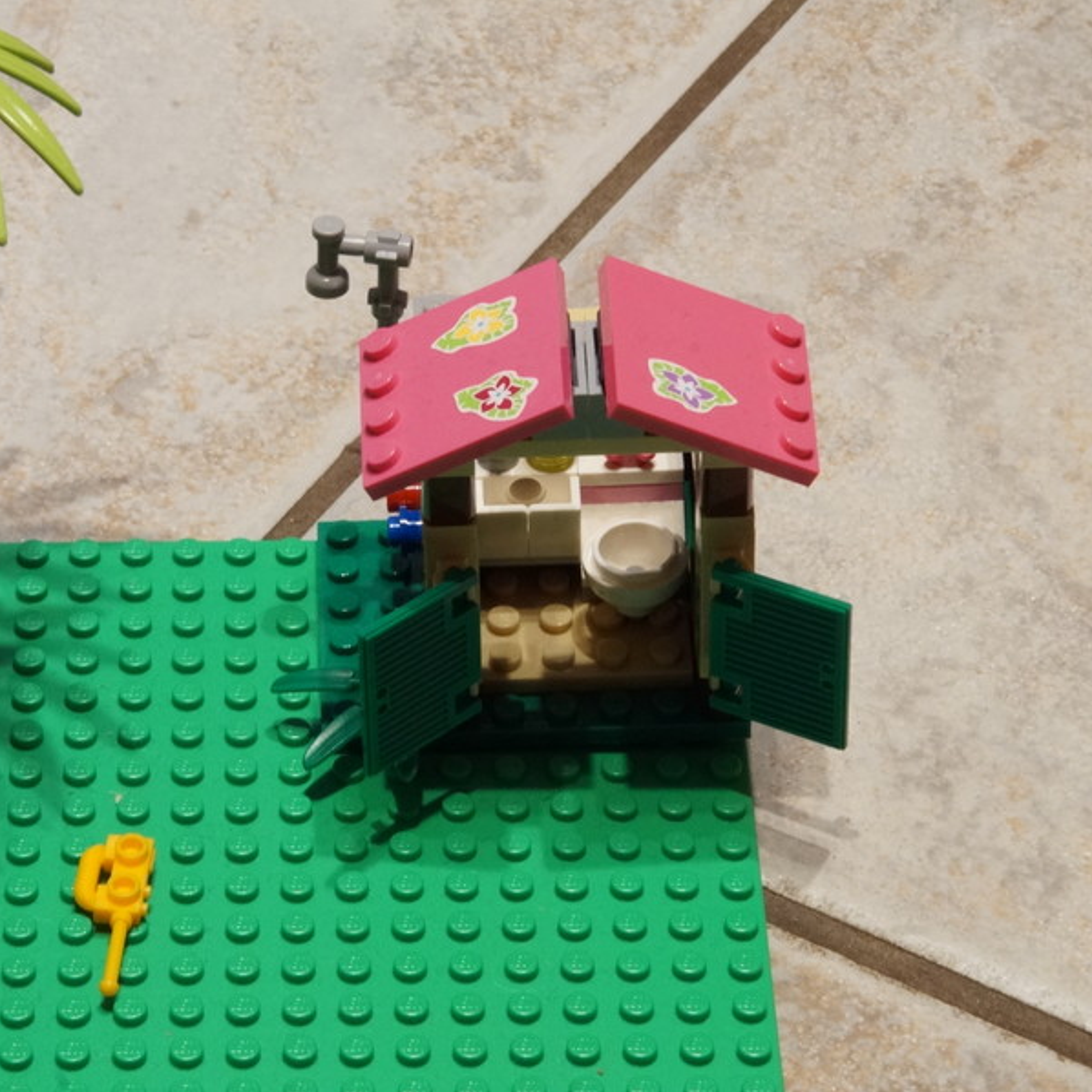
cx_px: 309
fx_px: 6853
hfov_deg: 9.1
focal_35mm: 192
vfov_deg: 9.1
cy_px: 546
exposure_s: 1
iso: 1600
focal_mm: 100
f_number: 22
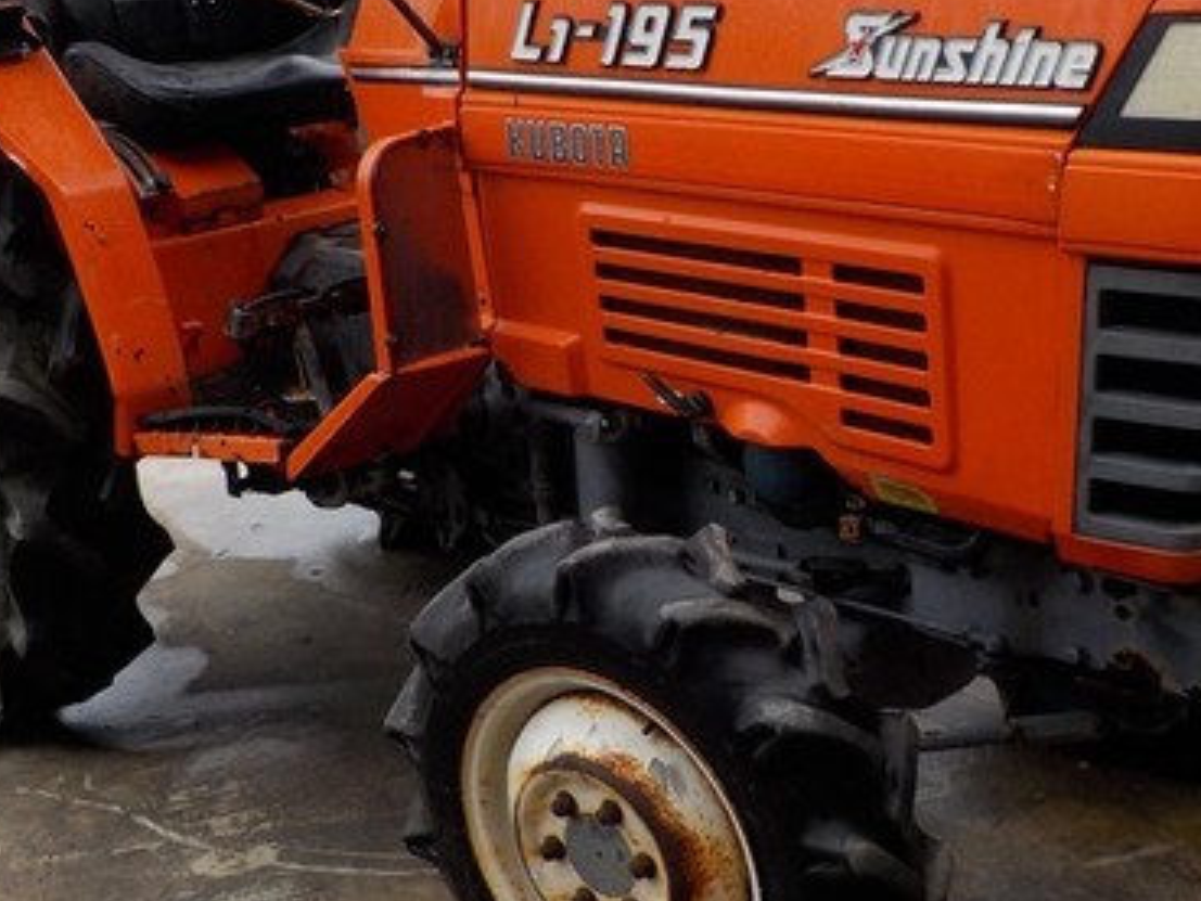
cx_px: 680
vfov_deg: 28.0
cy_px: 390
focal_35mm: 52
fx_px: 1805
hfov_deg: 36.7
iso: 125
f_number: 3.3
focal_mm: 4.1
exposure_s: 1/250
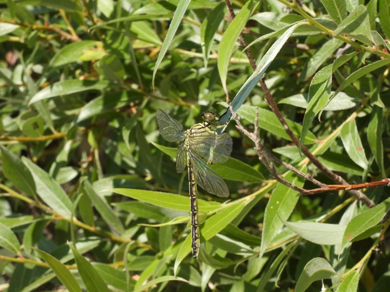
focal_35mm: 106
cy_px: 147
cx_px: 195
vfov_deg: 14.0
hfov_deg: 18.6
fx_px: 1194
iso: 100
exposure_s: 1/320
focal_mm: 18.7
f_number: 6.3
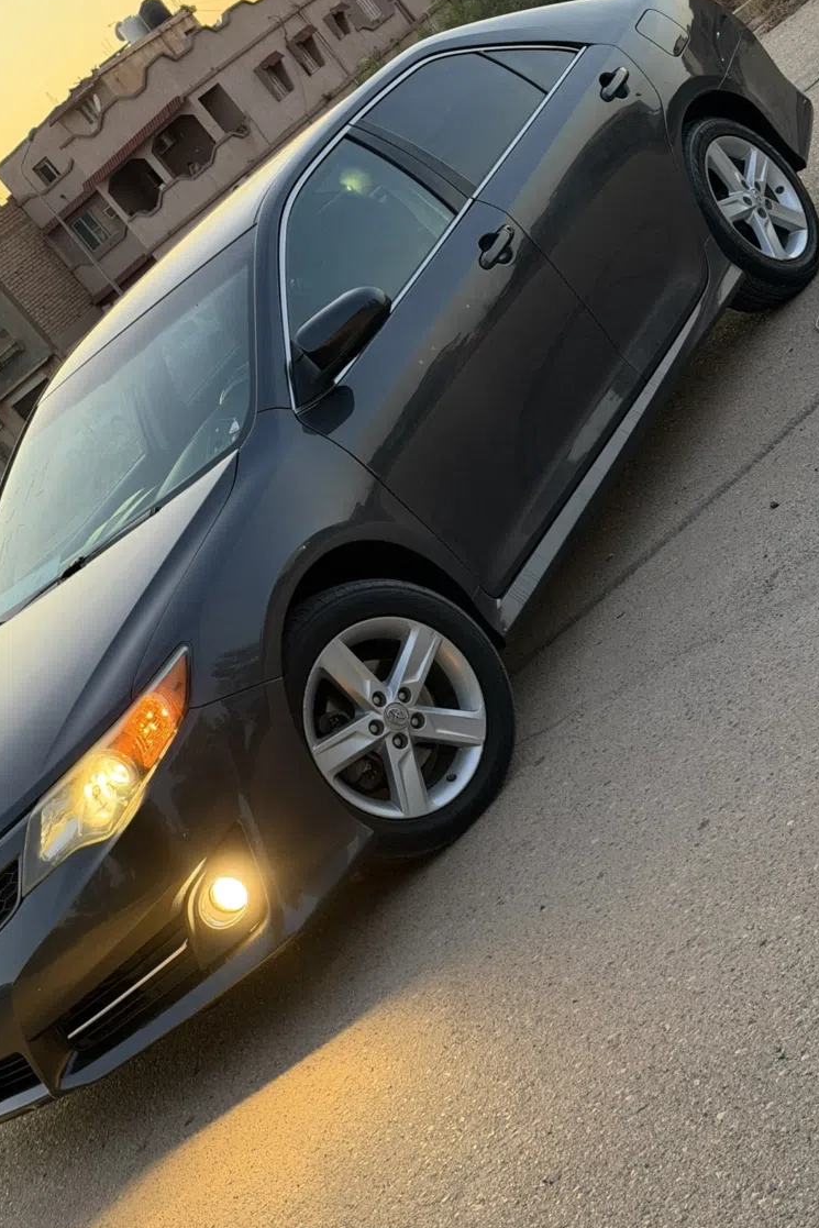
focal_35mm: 61
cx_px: 295
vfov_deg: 32.8
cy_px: 527
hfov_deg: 22.2
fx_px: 2081
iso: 250
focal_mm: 6.76
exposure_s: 1/40
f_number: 1.78
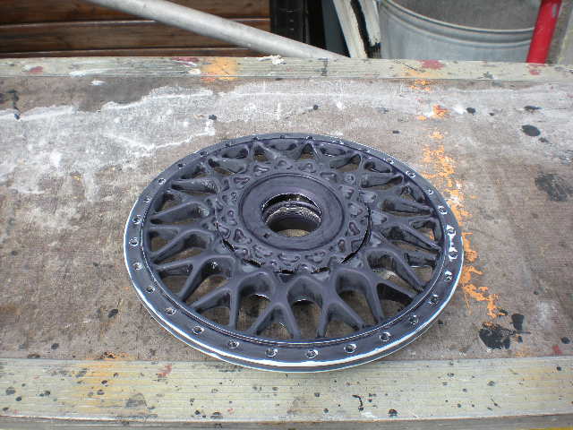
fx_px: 629
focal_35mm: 38
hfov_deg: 49.0
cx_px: 286
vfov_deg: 37.7
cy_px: 215
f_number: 4.6
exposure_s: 1/251
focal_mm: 6.3
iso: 64
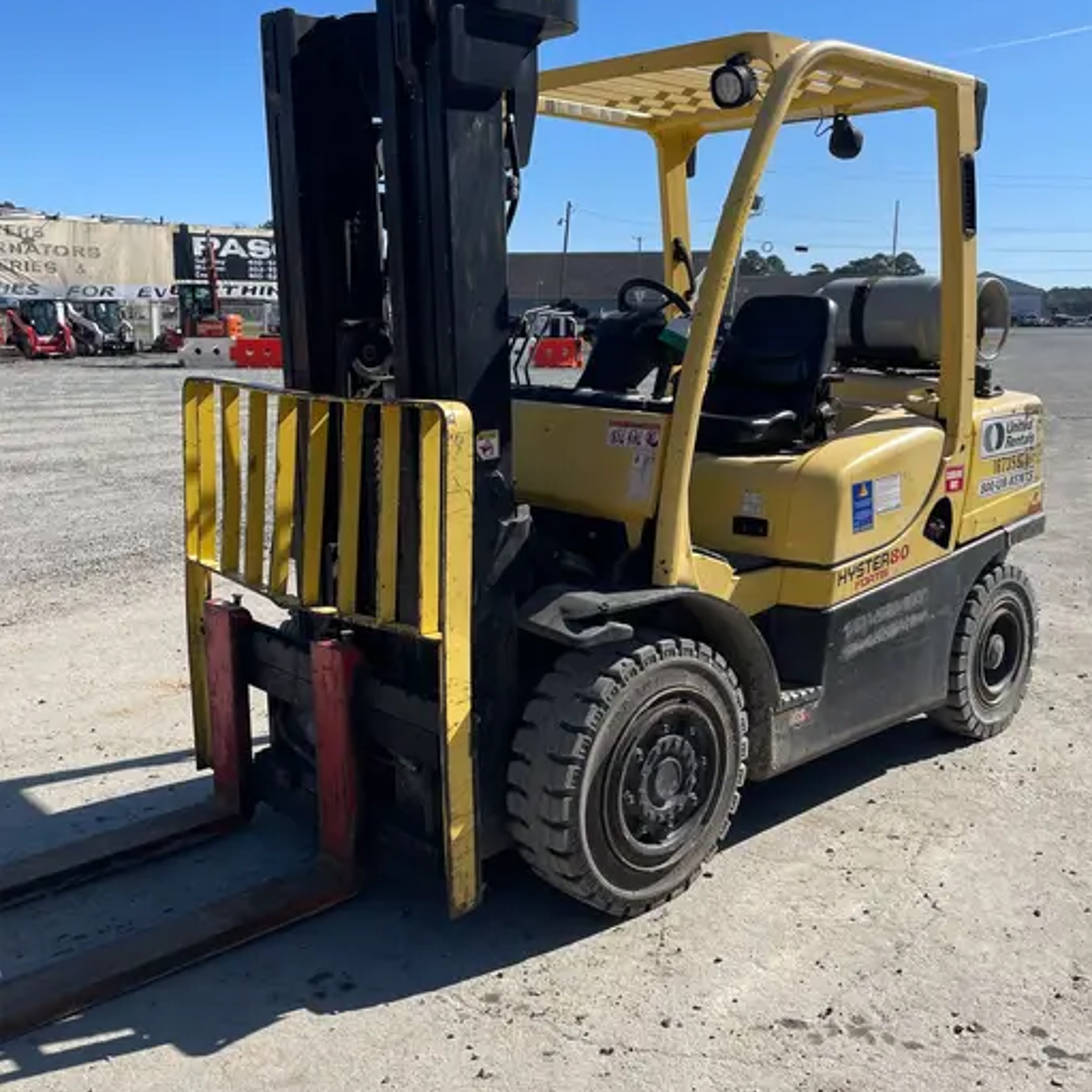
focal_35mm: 33
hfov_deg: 49.7
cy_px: 495
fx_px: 1178
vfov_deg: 49.7
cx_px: 586
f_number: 1.6
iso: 32
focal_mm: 4.2
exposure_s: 1/3205
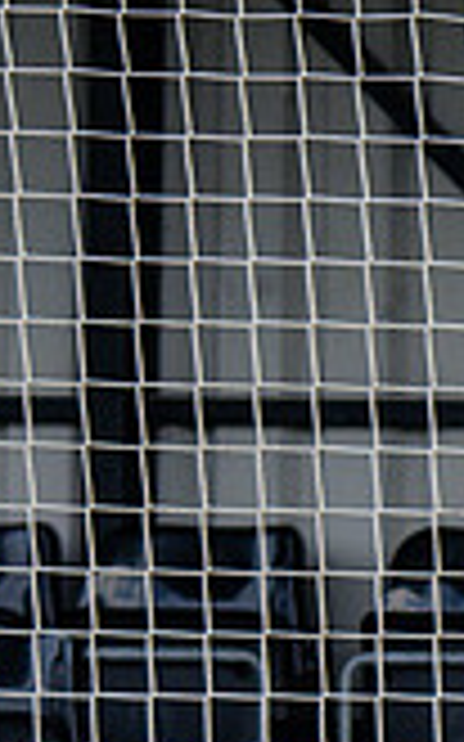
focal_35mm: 2428
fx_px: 49168
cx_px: 483
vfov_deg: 0.9
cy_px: 962
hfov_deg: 0.5
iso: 125
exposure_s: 1/2000
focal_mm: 300
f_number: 2.8
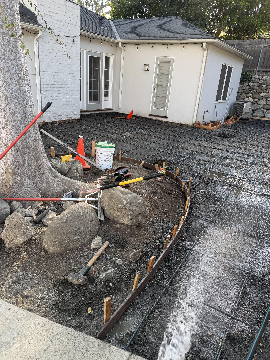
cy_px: 180
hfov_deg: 56.8
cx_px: 135
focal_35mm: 24
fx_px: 250
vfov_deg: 71.6
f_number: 1.78
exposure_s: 1/399
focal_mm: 6.76
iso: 80
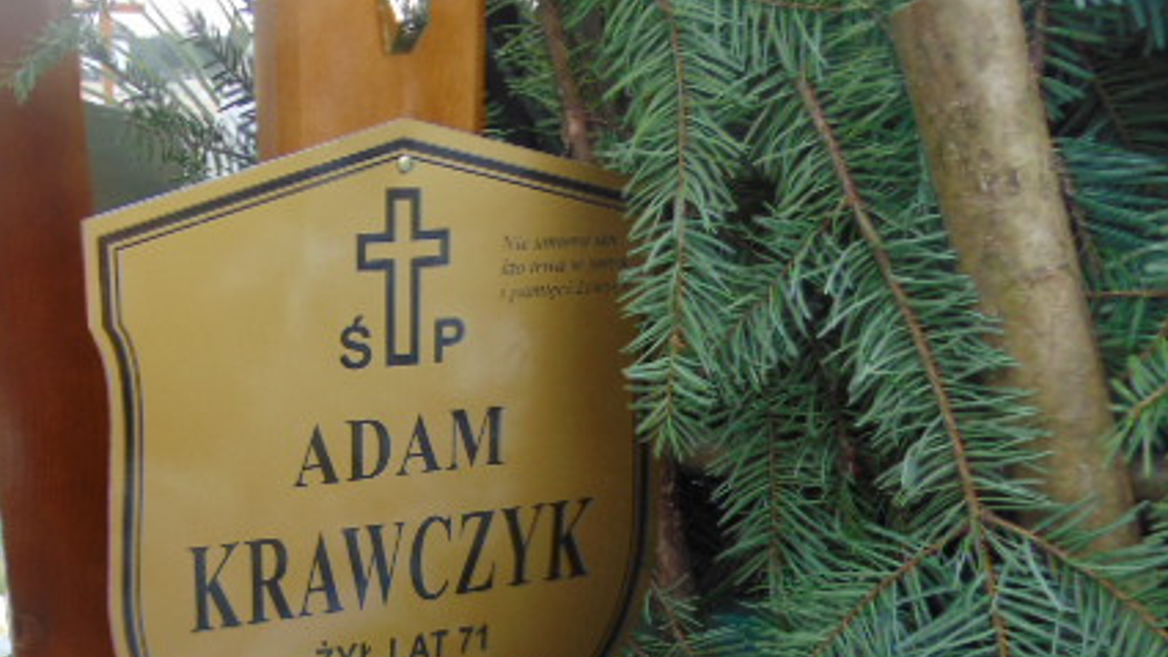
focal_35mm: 41
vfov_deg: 28.5
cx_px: 322
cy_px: 500
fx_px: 1270
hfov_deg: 47.9
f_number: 3
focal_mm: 4.5
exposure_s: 1/100
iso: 80
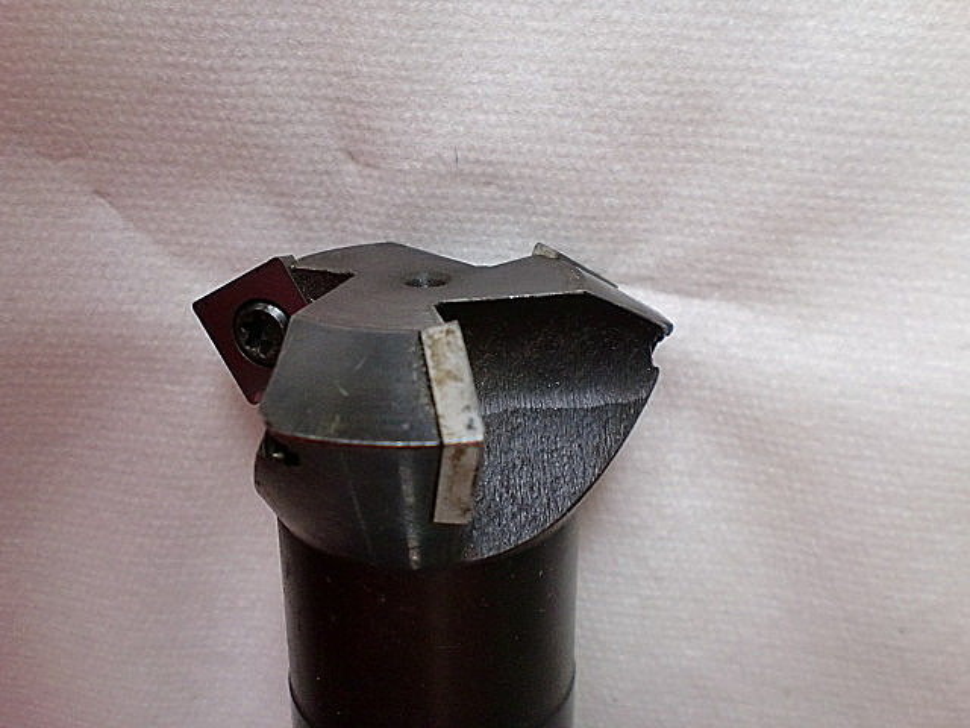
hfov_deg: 52.6
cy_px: 364
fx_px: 981
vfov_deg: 40.7
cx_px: 485
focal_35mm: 35
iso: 200
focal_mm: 6.3
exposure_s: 1/60
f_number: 3.1
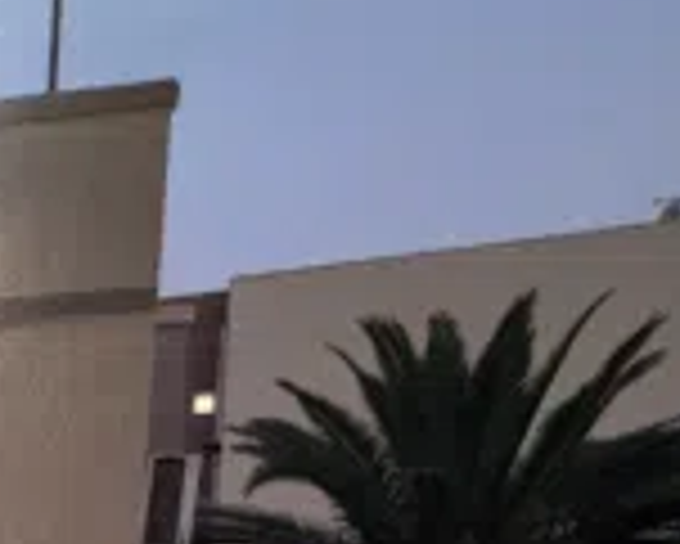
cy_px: 719
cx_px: -536
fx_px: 1168
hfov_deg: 21.5
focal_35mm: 58
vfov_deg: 23.1
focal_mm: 2.22
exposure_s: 1/50
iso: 800
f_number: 2.2
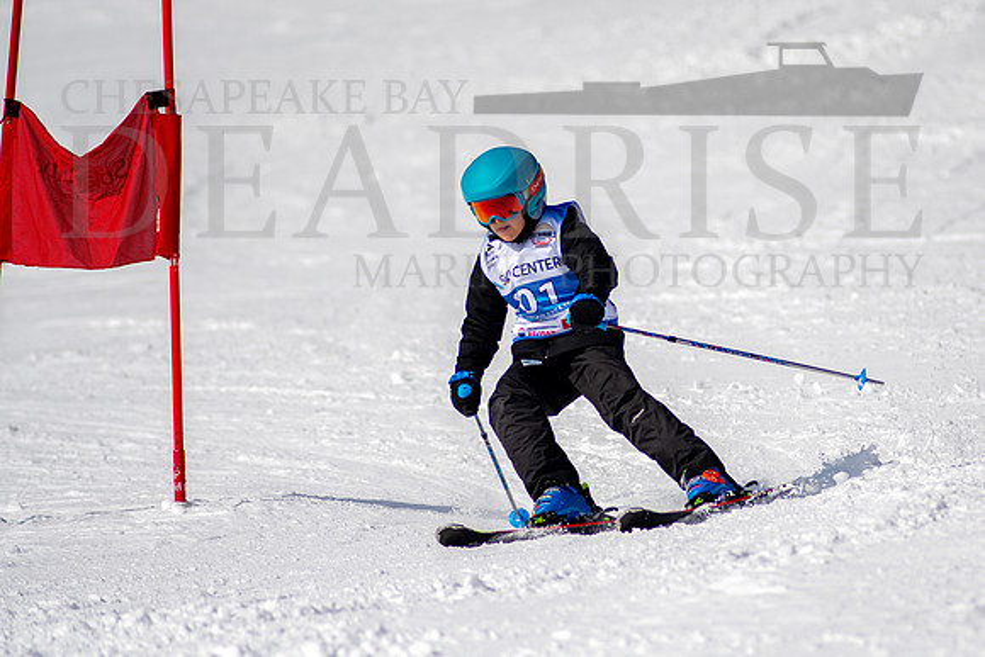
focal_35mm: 573
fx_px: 15693
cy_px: 319
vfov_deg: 2.4
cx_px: 620
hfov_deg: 3.6
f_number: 2.8
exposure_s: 1/6400
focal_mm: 300
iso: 100
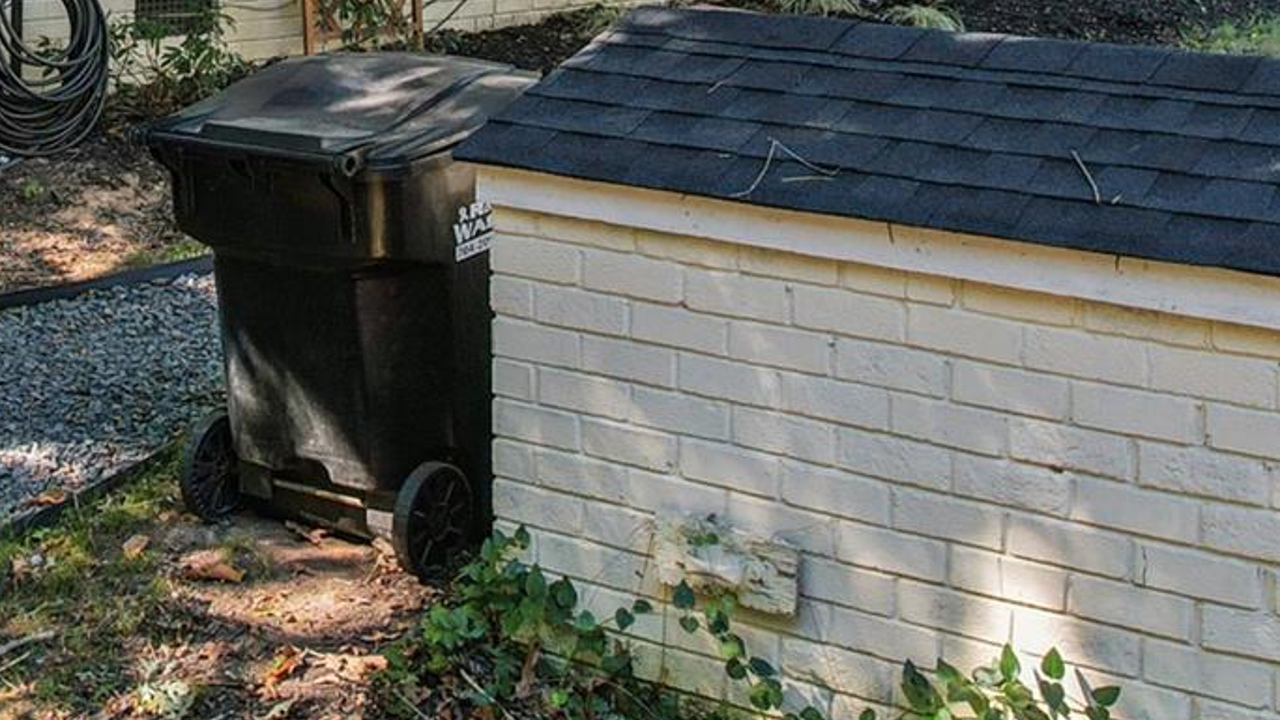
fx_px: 2342
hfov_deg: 29.0
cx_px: 64
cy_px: -134
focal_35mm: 69
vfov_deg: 16.8
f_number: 2.8
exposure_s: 1/20
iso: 100
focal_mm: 8.4
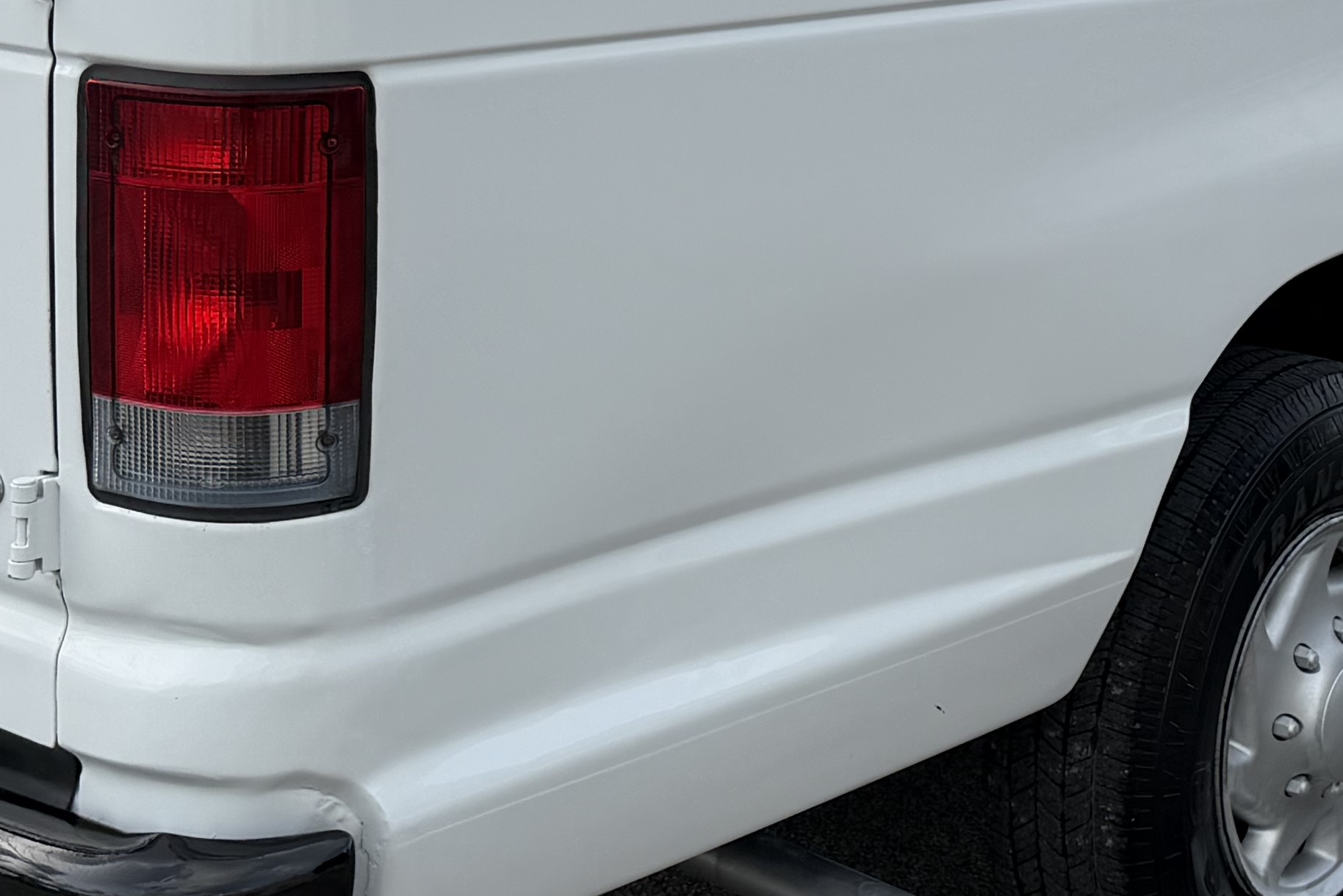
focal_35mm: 78
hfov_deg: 25.9
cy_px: -4
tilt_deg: -5.4
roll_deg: +0.7
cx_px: 815
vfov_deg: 17.1
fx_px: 2910
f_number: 1.78
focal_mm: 6.76
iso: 80
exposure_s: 1/2611
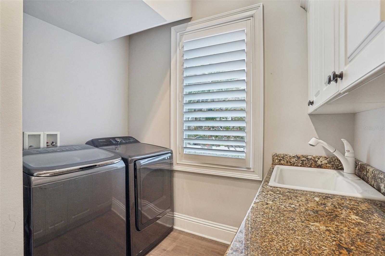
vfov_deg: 70.4
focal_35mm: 17
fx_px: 182
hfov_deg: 93.3
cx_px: 192
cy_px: 128
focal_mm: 17
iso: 320
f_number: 8
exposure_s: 1/30
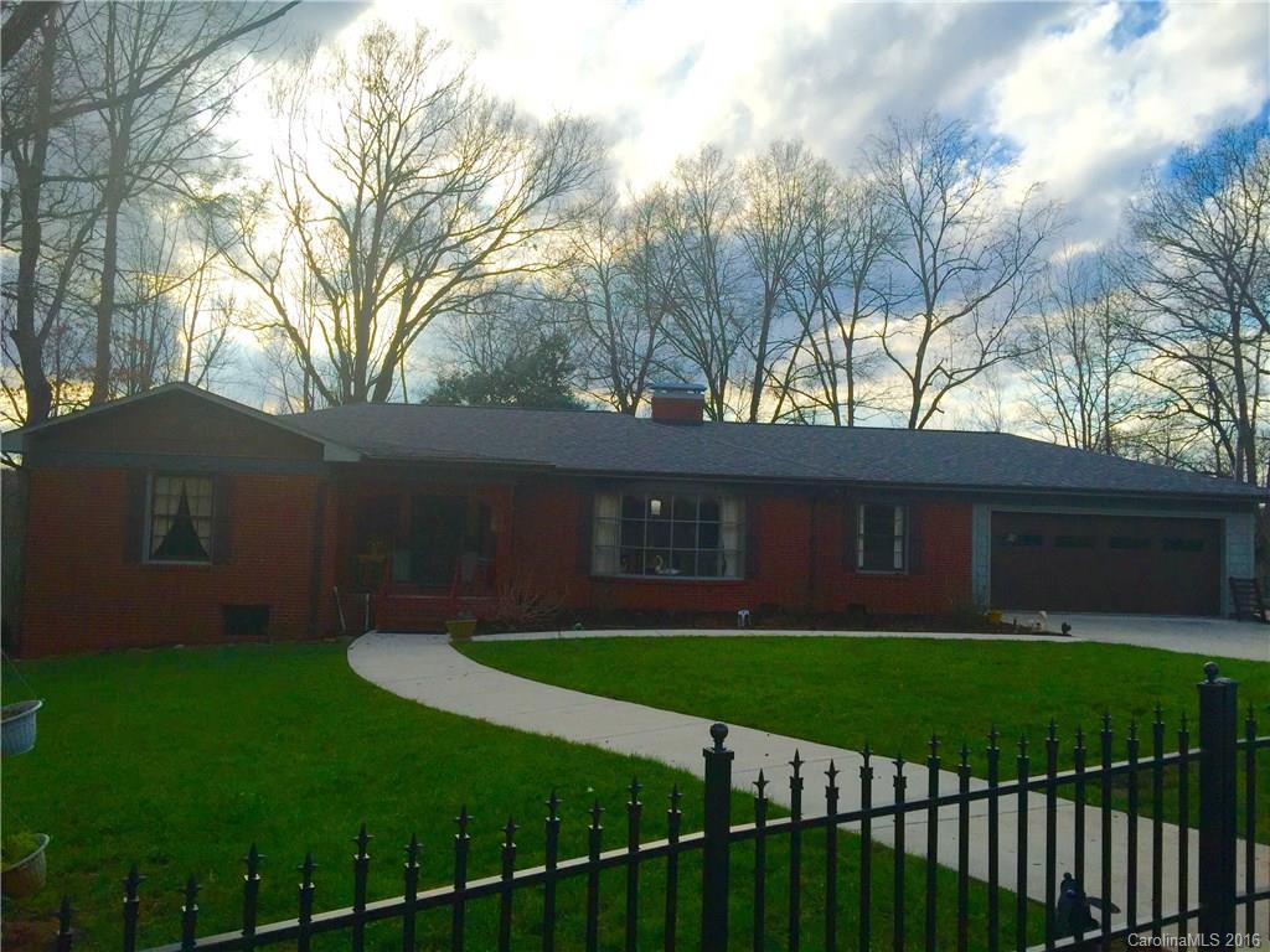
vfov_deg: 48.2
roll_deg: -2.5
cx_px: 635
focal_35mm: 29
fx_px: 1064
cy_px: 476
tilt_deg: +1.7
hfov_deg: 61.7
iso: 32
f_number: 2.2
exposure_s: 1/2198
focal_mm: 4.15
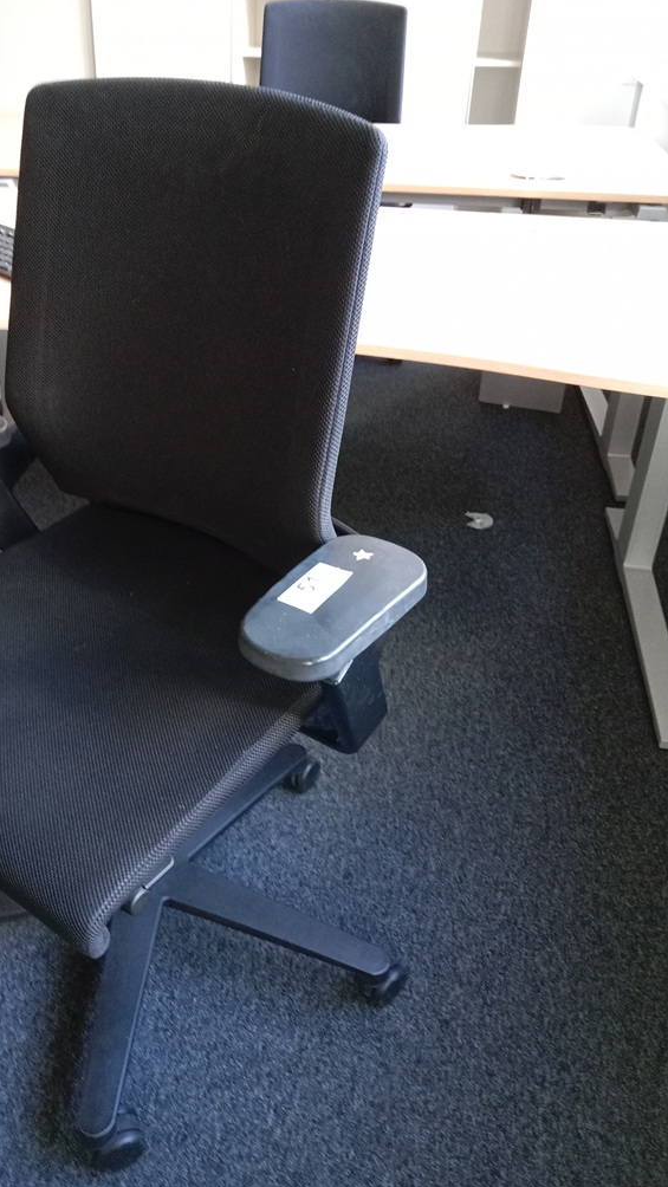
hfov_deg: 38.8
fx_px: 944
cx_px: 262
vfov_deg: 64.3
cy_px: 584
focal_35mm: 30
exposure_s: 1/20
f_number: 2.2
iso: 717
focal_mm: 3.65
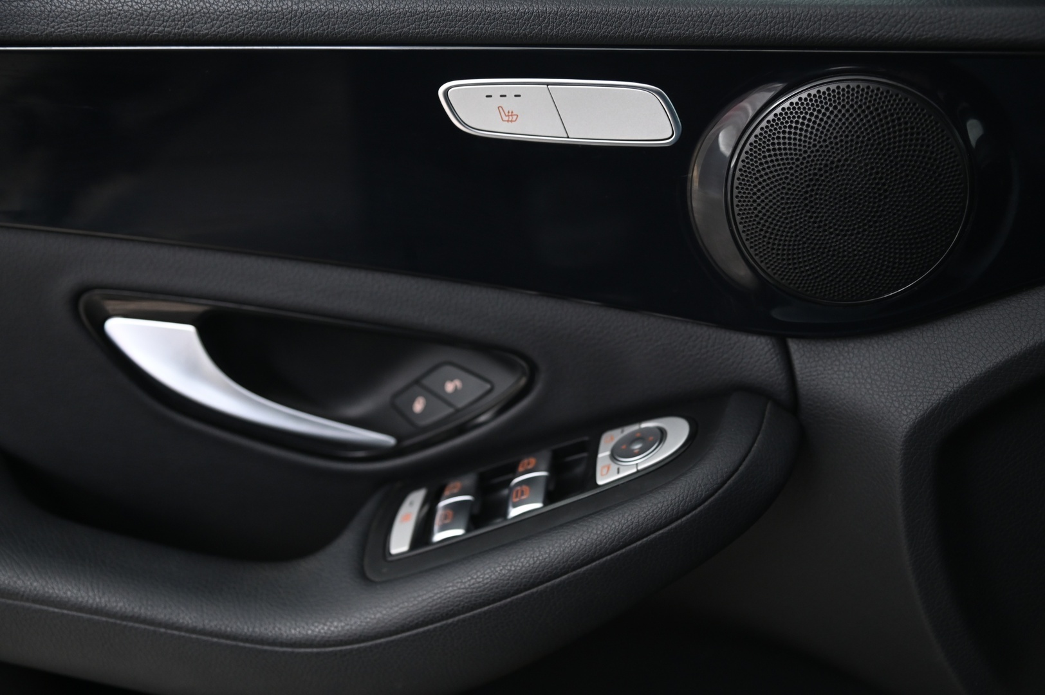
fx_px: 1334
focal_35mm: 46
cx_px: 522
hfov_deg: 42.8
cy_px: 348
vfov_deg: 29.2
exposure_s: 1/20
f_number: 4
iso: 2000
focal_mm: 46
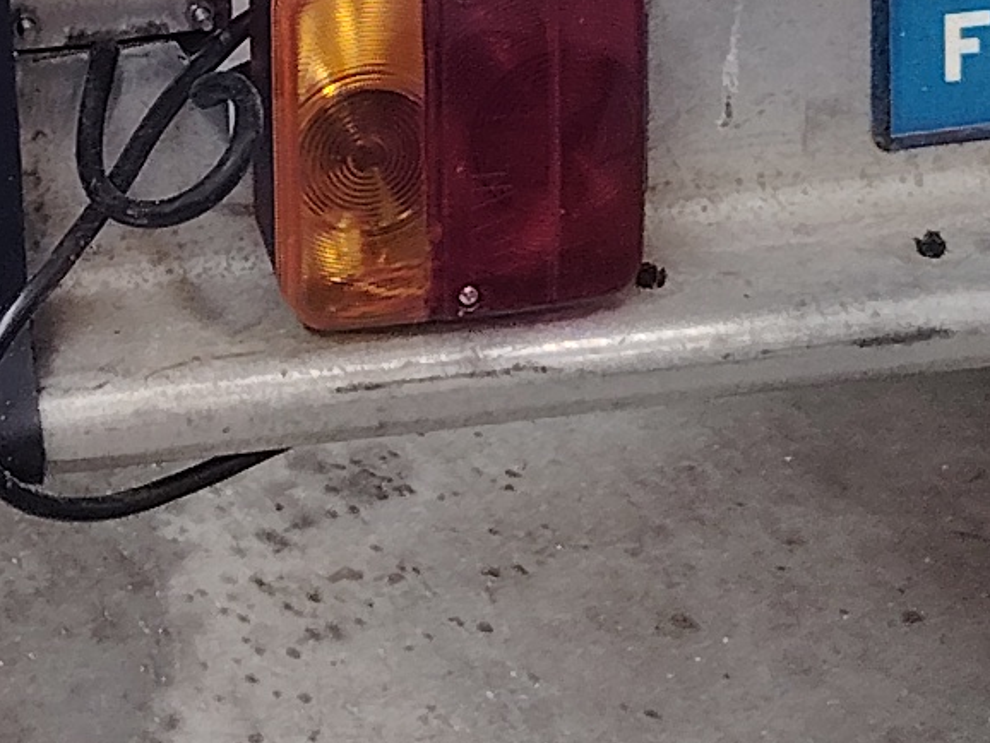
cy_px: -758
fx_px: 4749
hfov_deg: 11.6
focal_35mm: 166
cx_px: -257
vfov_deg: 8.5
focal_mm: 5.25
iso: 431
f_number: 1.75
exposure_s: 1/33.3
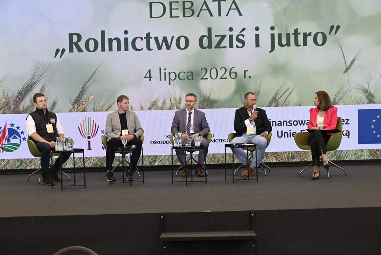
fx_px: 529
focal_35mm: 50
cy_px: 128
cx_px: 190
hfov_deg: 39.6
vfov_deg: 27.0
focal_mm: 50
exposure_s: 1/50
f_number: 5.6
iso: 560
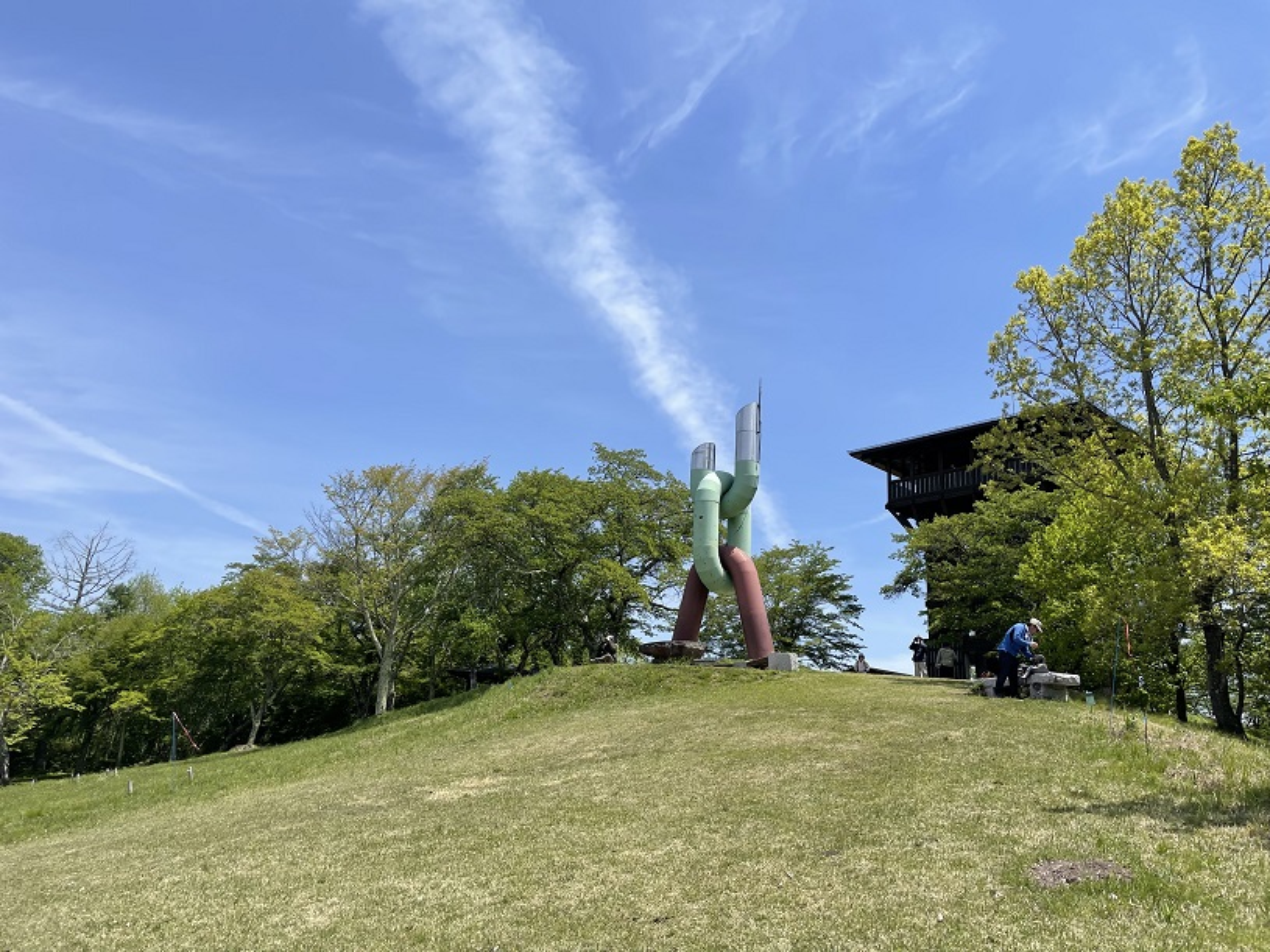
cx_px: 635
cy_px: 476
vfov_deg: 53.1
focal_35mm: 26
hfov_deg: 67.3
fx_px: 954
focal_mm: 4.2
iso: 32
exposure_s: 1/3861
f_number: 1.6
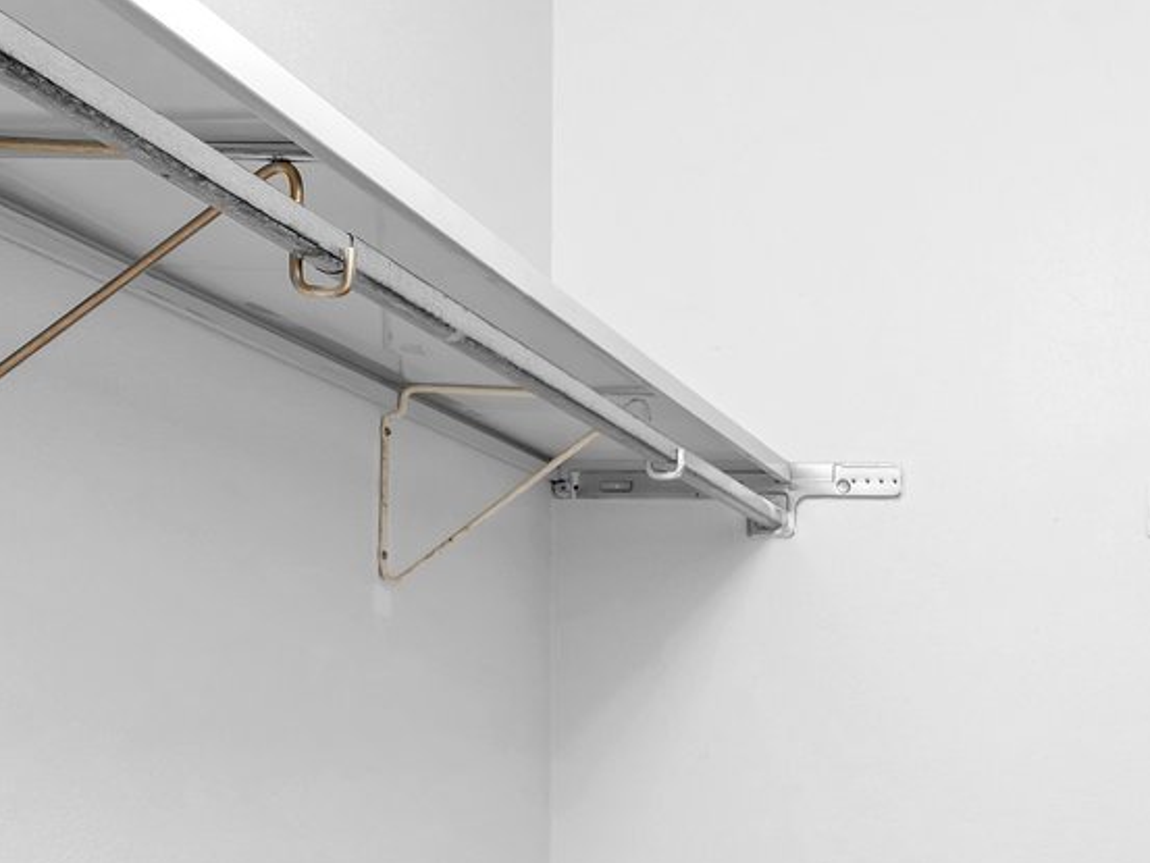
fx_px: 1894
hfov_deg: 31.0
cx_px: 1181
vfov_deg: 24.7
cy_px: 814
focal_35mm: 57
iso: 320
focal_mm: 16
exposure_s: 2.5
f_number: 6.3
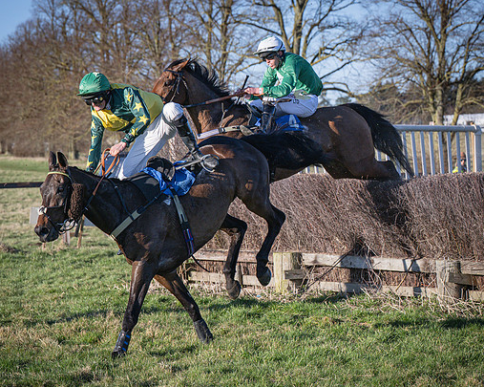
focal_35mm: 136
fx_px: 1947
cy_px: 208
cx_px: 186
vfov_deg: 11.3
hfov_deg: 14.2
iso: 200
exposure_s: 1/2500
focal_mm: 70
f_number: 4
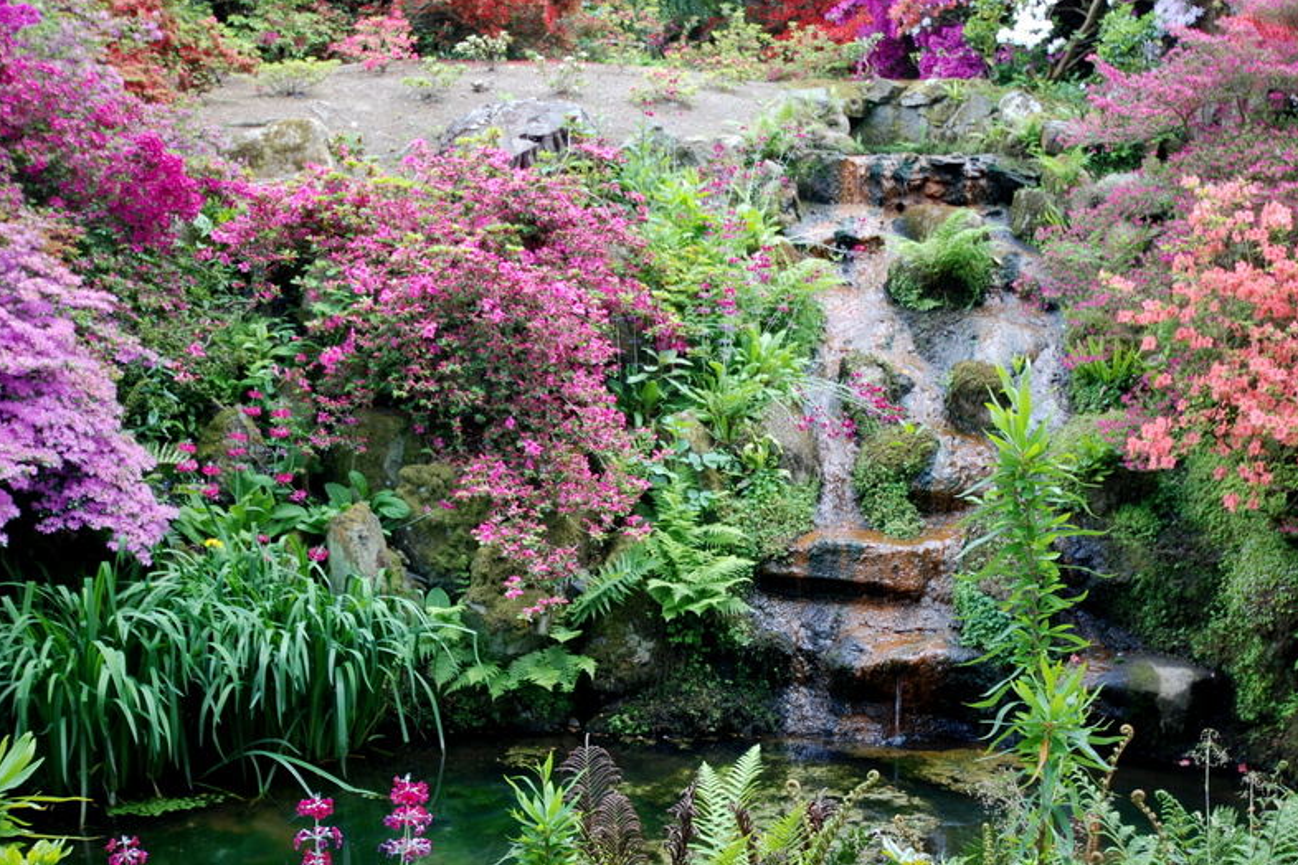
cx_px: 735
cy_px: 480
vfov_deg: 28.6
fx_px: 1694
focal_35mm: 47
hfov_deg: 41.8
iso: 200
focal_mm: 24
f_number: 4.5
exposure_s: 1/50
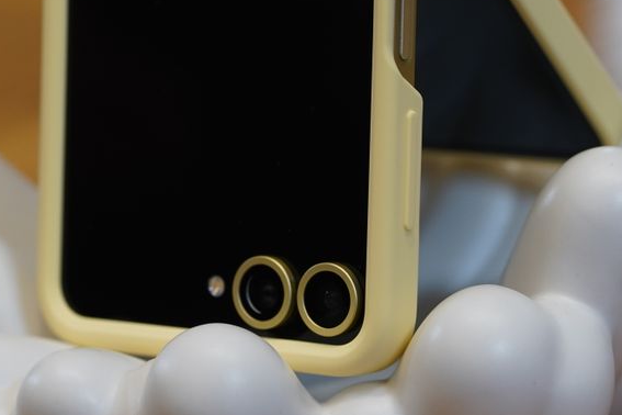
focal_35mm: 203
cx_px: 253
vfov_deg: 6.8
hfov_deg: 10.1
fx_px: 3507
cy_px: 83
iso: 640
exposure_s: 1/160
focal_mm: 90
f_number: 4.5
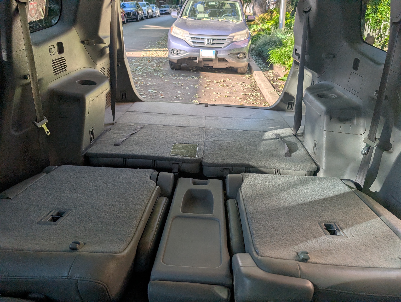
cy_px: 151
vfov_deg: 56.9
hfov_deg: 71.5
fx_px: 278
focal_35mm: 24
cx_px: 200
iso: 26
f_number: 1.68
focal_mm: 6.9
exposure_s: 1/1458
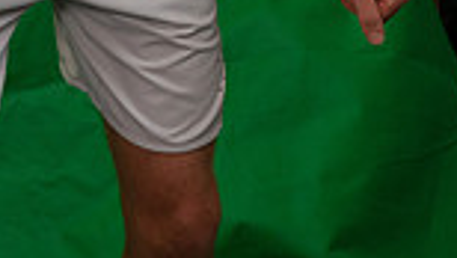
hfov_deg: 14.6
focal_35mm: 140
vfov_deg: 7.9
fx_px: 1698
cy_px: -421
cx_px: -147
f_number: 20
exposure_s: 1/60
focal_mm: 24
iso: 800
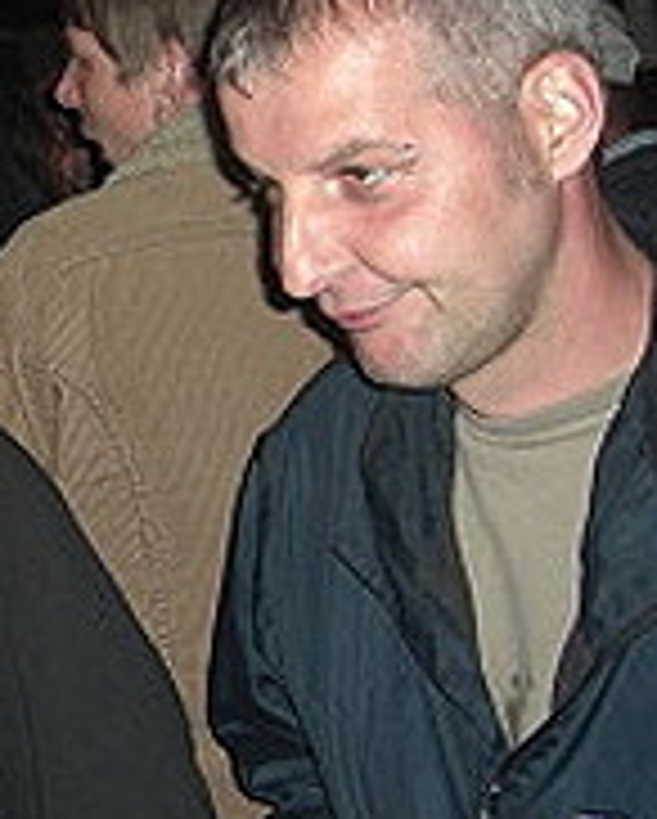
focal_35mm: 109
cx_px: -416
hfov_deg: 13.1
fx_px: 2645
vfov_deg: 17.5
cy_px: 236
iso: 200
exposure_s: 1/60
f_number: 2.8
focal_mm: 7.9
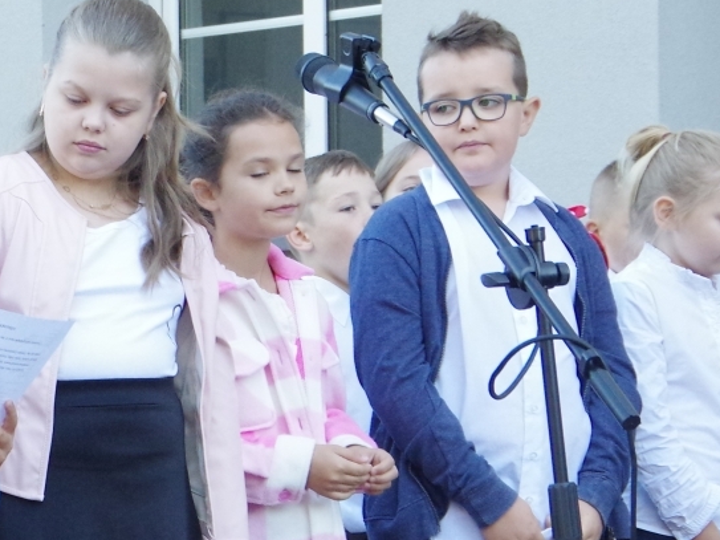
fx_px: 3577
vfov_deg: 8.6
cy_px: 450
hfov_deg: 11.1
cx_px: -284
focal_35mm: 172
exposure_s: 1/200
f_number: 8
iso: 1600
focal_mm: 36
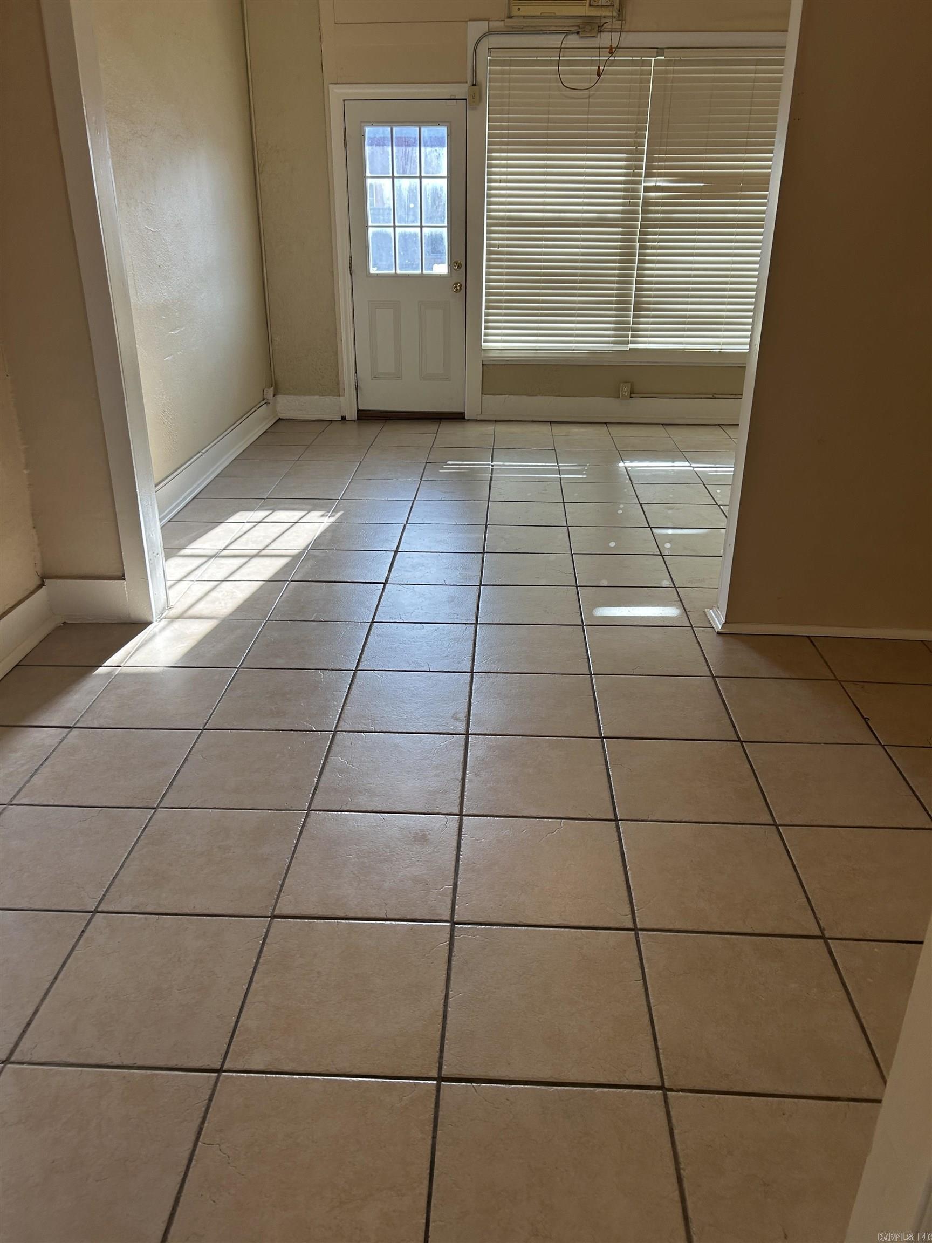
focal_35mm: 26
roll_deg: -0.6
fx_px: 933
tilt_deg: -25.2
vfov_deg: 67.3
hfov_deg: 53.1
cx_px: 466
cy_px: 622
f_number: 1.5
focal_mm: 5.7
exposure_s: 1/190
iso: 50
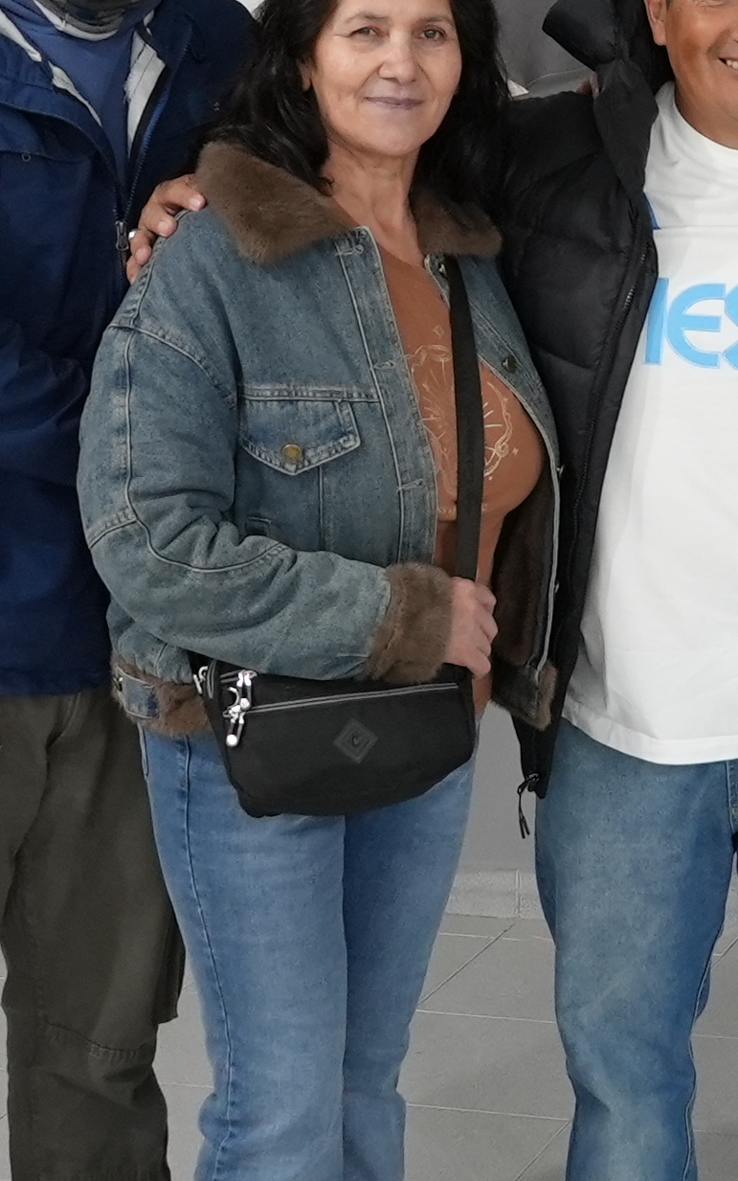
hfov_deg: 12.5
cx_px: 845
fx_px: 3313
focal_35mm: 103
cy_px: 299
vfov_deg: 20.0
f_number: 4.5
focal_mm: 30
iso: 3200
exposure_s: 1/160
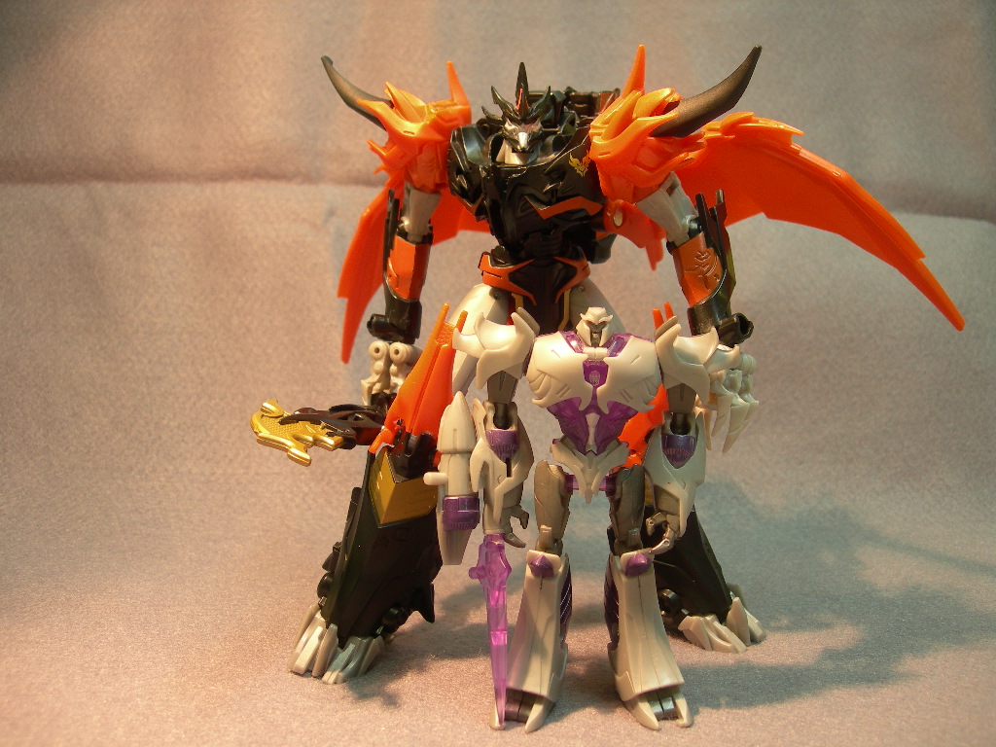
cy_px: 374
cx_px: 498
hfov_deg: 49.0
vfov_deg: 37.7
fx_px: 1093
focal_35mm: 38
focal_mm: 7.8
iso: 50
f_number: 2.8
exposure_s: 1/10.8
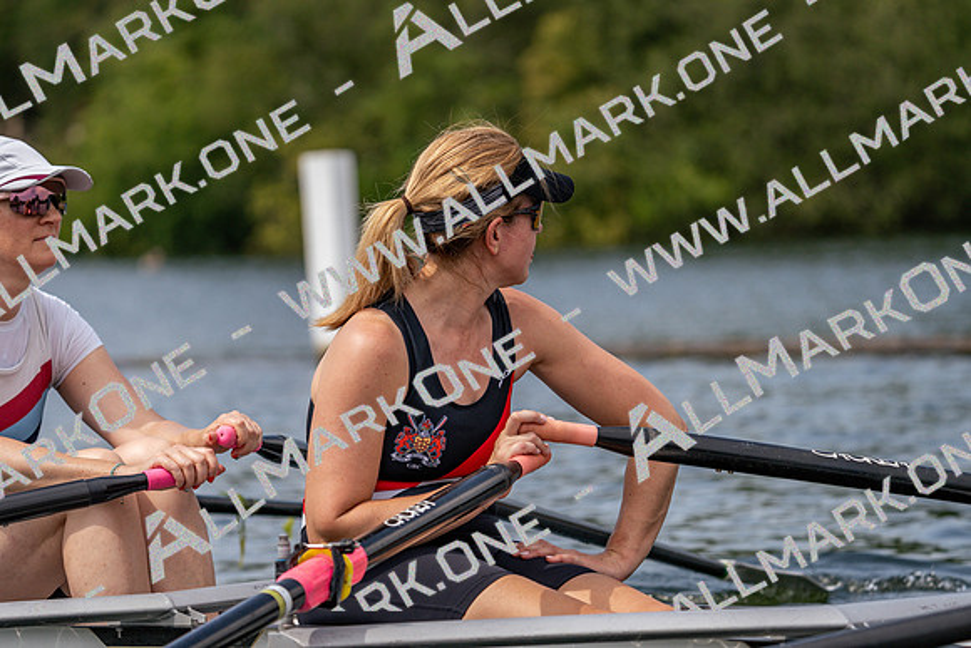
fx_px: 6879
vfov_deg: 5.4
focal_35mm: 255
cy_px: 324
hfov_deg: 8.1
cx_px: 486
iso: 250
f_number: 5.6
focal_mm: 255
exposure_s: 1/1600
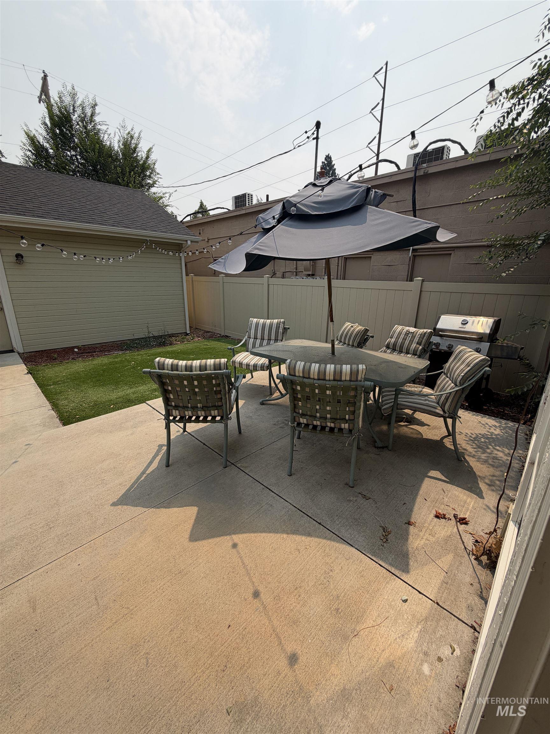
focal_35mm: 14
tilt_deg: -17.6
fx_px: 297
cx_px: 275
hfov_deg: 85.7
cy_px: 367
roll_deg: -0.9
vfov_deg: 102.1
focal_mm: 2.22
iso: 20
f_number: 2.2
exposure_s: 1/1189
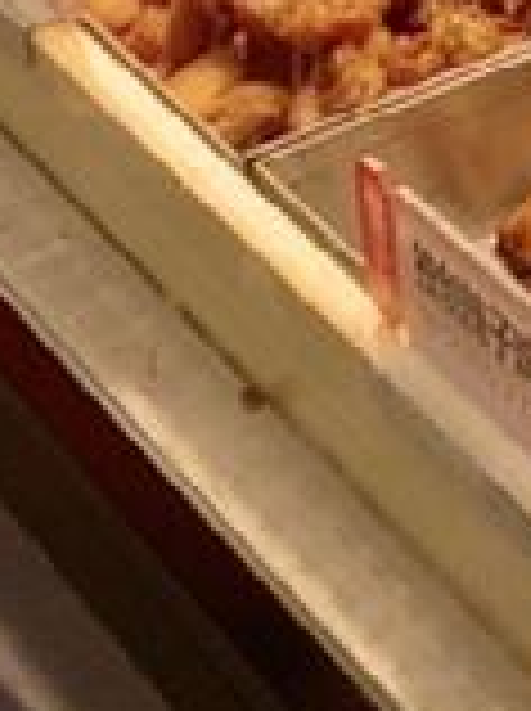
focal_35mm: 380
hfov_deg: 3.9
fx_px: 7793
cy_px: -896
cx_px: 986
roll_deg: +3.9
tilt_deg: -21.1
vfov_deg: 5.1
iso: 32
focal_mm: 4.25
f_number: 1.8
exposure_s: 1/120
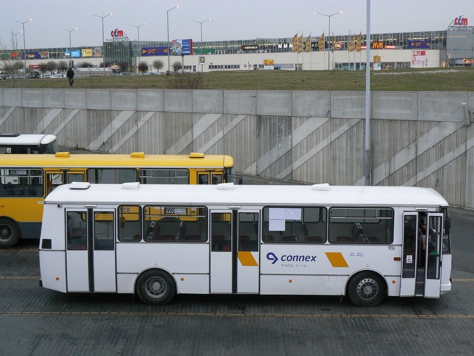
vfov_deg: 21.6
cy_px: 178
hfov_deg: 28.6
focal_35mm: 68
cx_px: 237
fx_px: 931
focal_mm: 11.4
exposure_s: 1/125
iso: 200
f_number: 3.2
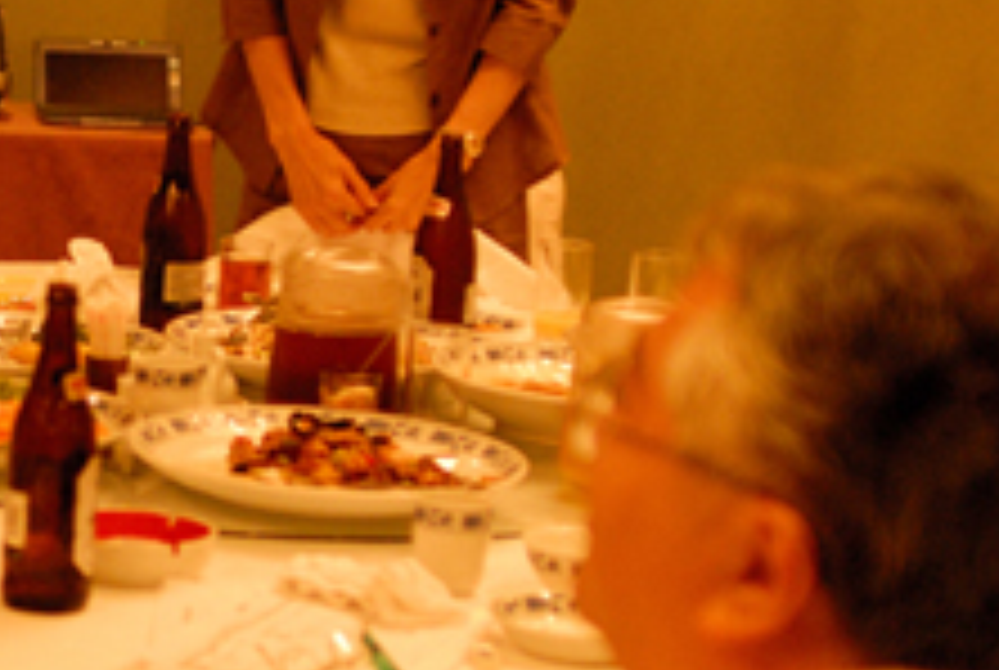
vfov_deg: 11.4
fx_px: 3364
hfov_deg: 16.6
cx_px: 14
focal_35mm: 121
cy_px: 286
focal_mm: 28
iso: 800
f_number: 2
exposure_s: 1/125
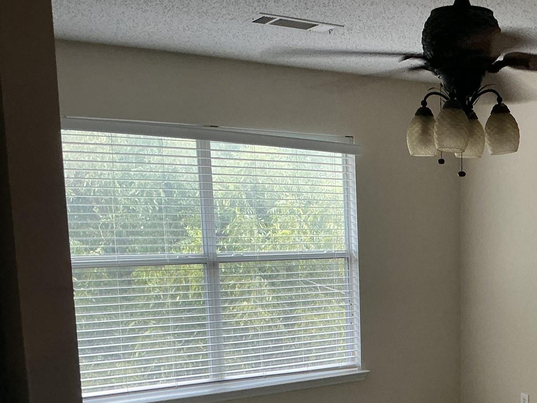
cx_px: 469
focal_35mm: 51
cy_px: 346
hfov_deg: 35.6
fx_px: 791
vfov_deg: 27.7
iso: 100
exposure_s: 1/60
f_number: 1.8
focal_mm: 3
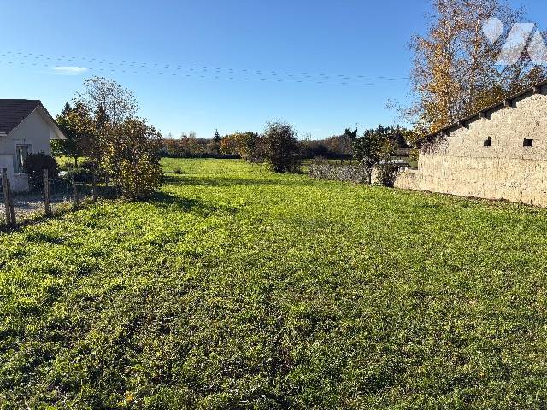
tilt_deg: -7.6
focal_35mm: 26
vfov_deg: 53.1
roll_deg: -0.1
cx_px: 274
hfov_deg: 67.3
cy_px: 205
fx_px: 411
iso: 50
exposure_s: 1/3125
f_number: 1.6
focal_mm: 5.96
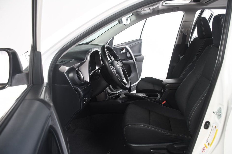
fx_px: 187
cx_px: 119
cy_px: 81
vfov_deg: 44.9
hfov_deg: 63.7
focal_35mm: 29
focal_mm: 18
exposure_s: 1/160
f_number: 4
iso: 100
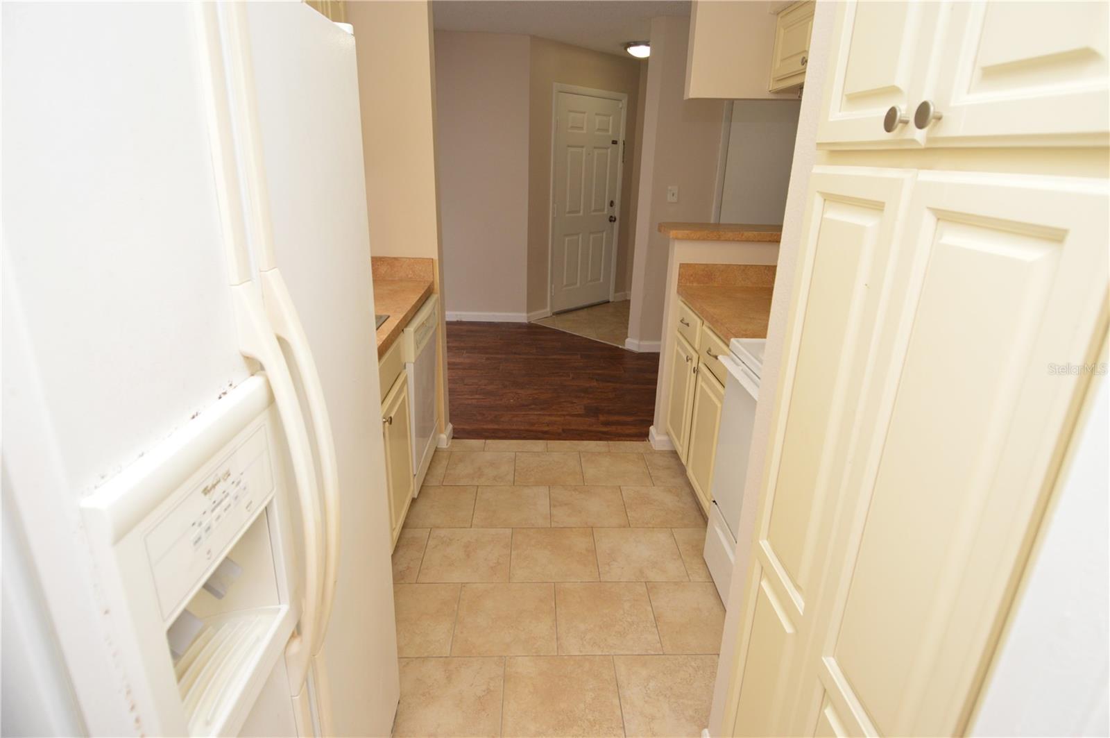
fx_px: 554
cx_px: 555
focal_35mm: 18
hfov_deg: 90.1
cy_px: 369
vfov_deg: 67.3
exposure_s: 1/60
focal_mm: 12
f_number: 4
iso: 500
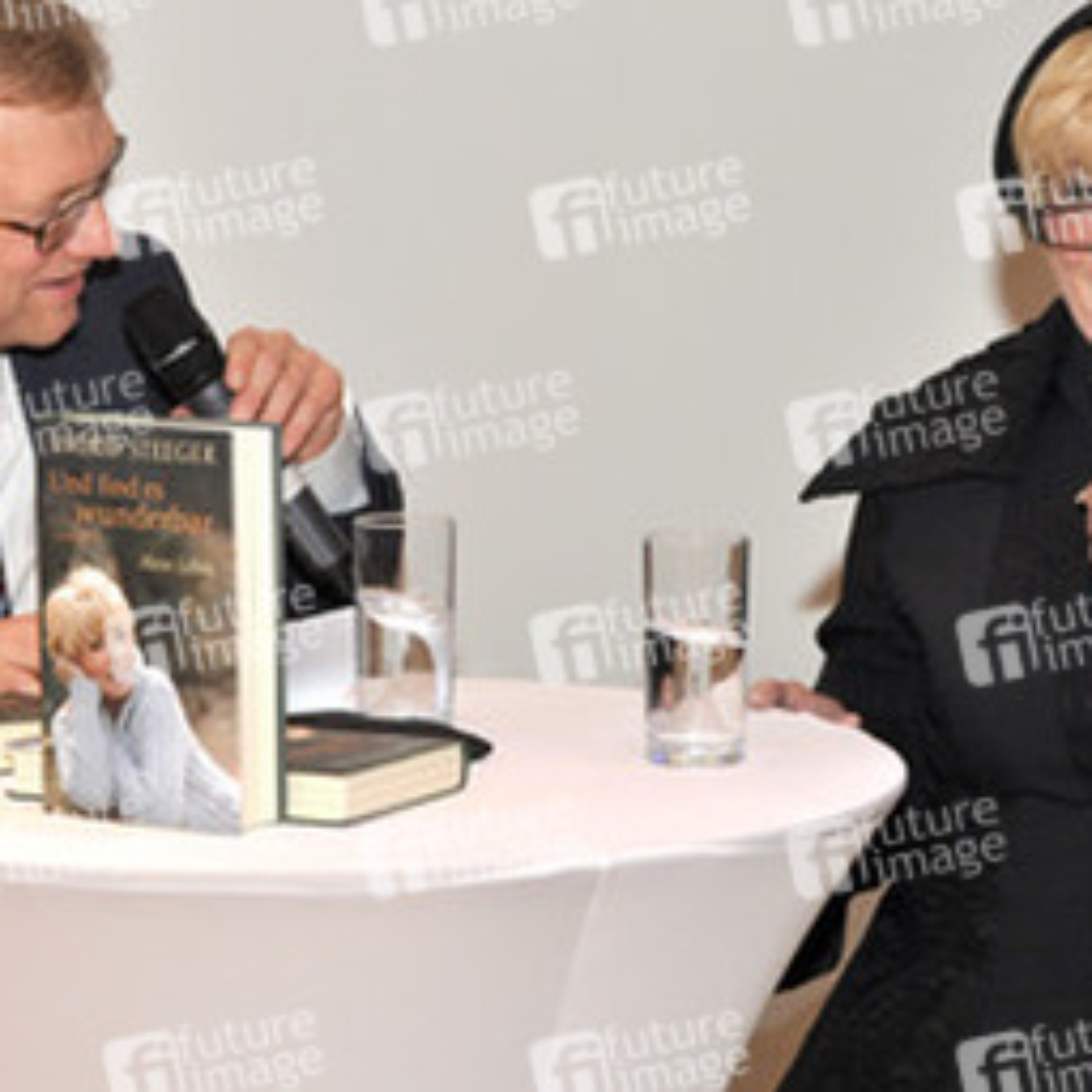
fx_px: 3997
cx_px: 525
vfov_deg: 15.6
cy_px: 529
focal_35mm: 112
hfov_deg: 15.6
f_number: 6.3
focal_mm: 50
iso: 400
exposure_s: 1/200
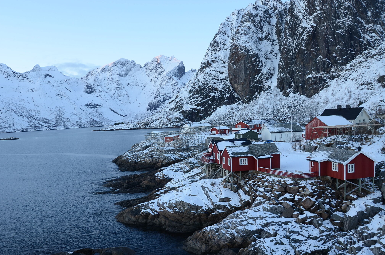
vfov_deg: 40.8
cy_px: 151
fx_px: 342
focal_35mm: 32
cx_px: 159
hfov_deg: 58.4
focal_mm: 18
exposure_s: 1/25
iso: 200
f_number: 7.1
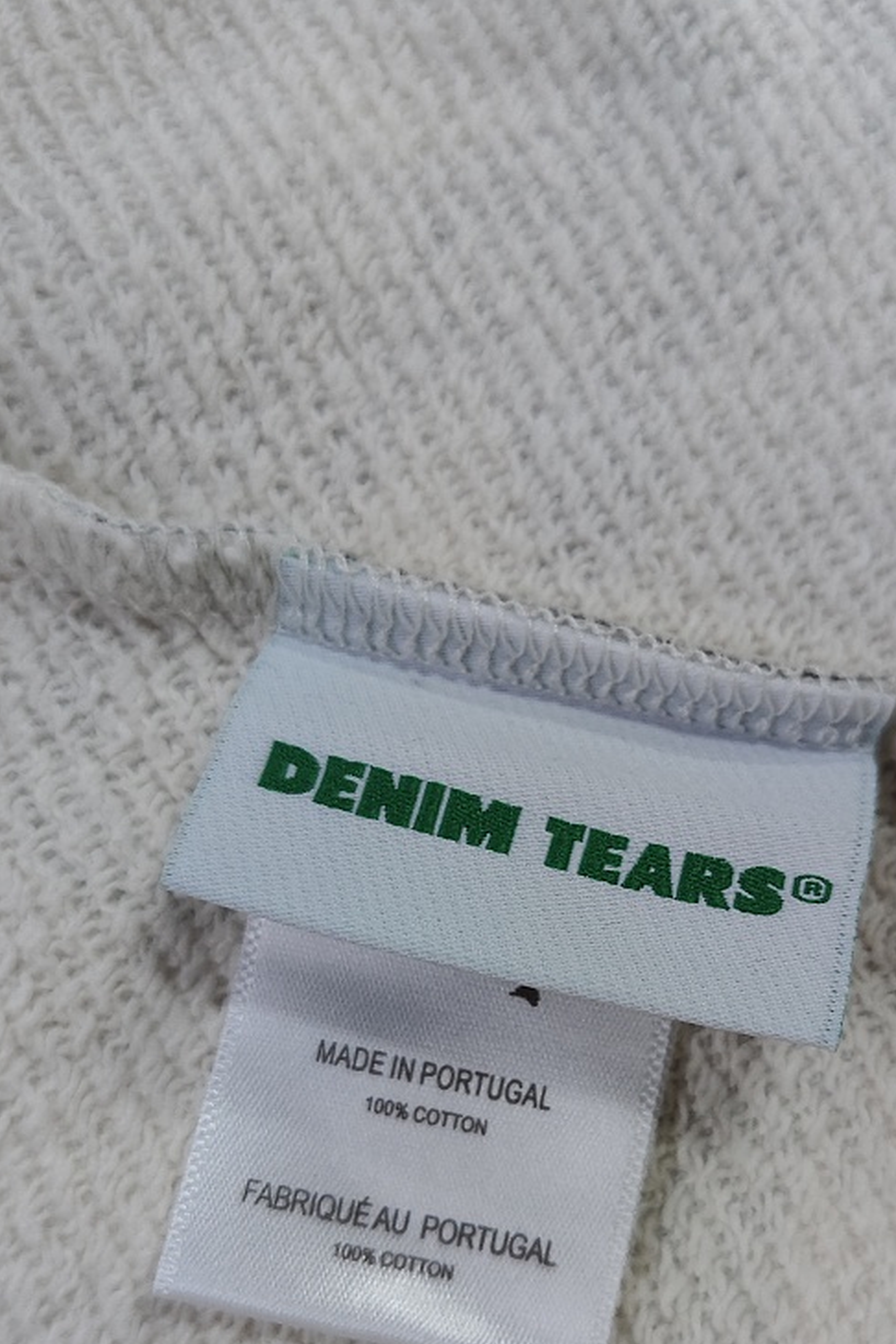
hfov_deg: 35.8
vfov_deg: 51.5
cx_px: 551
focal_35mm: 37
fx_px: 1381
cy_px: 815
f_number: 1.88
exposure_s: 1/100
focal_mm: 5.56
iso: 1437
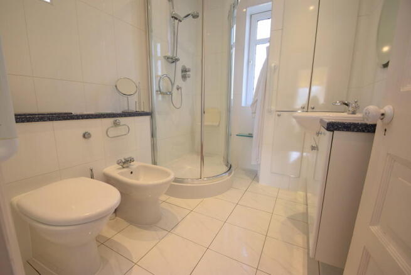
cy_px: 138
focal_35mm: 15
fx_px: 171
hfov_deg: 100.4
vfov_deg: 77.4
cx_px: 206
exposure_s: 1/125
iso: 400
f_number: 5.6
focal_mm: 10
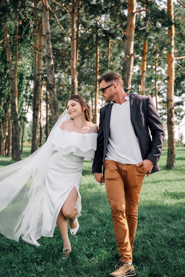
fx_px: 408
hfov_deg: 25.5
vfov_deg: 37.5
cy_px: 138
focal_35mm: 53
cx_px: 92
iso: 100
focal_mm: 53
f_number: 3.2
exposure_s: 1/320
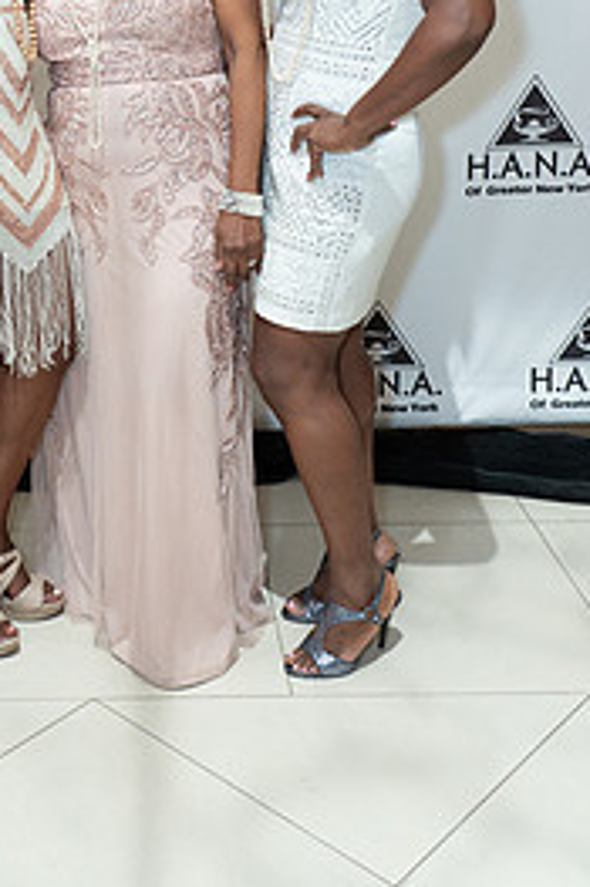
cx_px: 105
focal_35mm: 48
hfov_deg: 27.4
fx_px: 1181
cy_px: 138
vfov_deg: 39.0
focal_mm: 28
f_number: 5
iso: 1250
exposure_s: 1/160
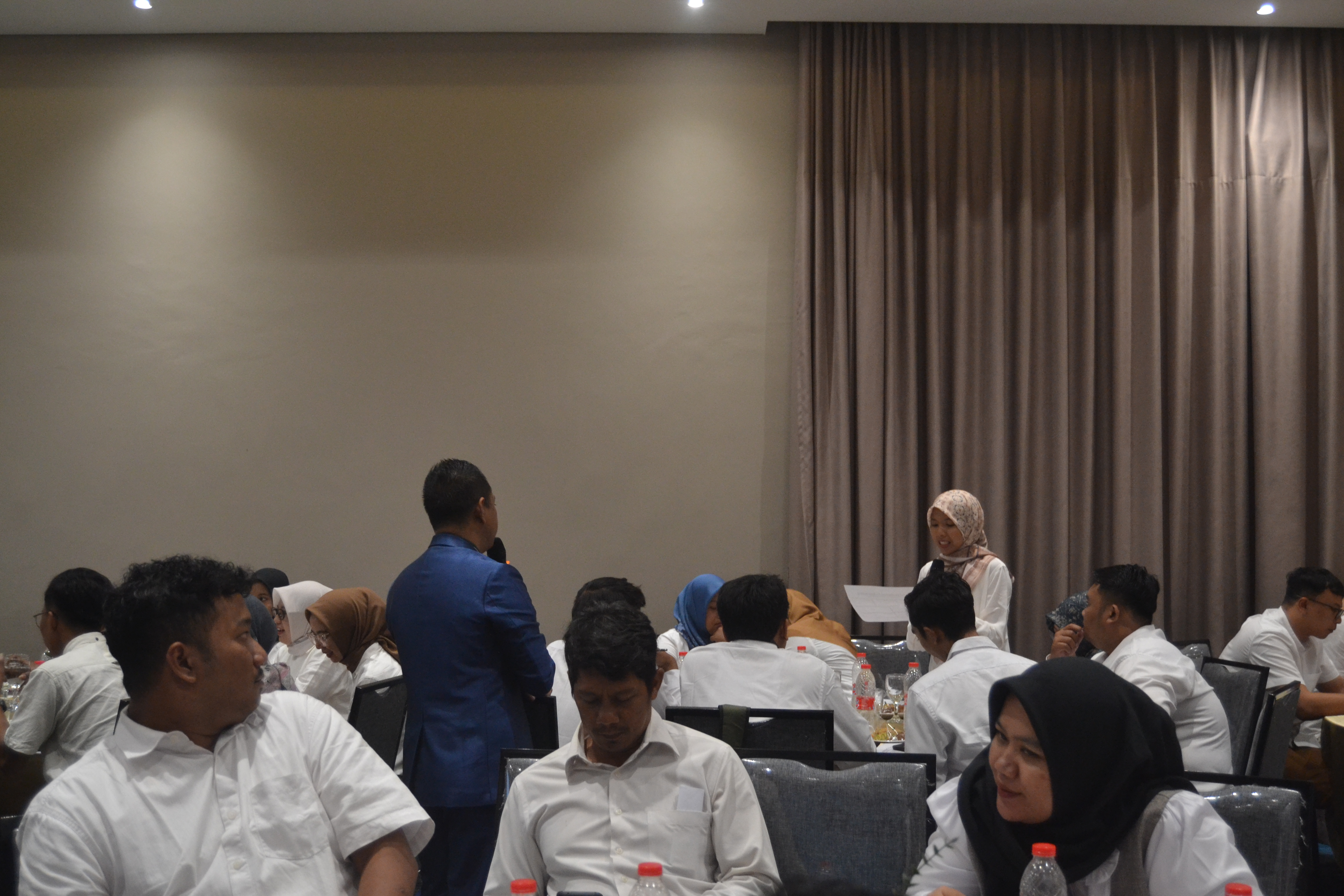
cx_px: 672
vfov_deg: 34.2
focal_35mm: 39
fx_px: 1456
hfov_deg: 49.6
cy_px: 448
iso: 1400
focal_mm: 26
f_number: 4
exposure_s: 1/60
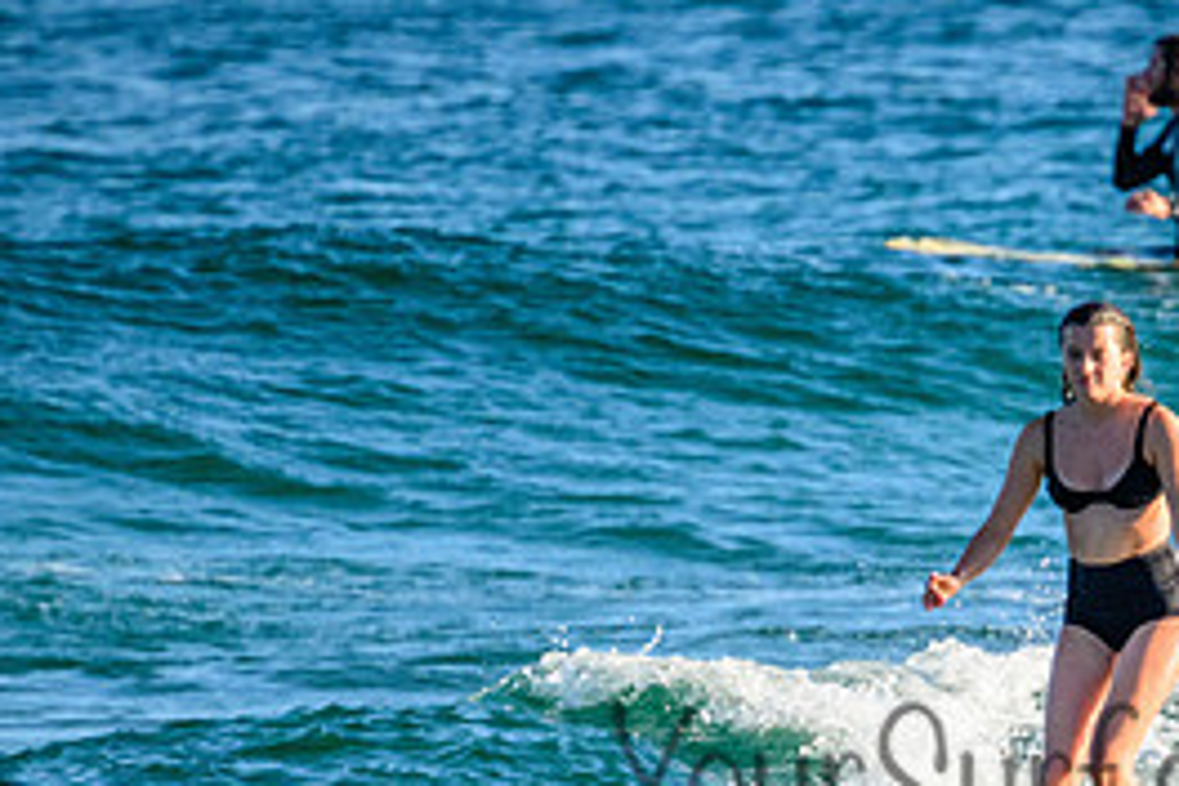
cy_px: 735
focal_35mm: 1757
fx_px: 57537
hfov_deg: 1.2
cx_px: 1072
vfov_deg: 0.8
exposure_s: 1/2000
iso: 2500
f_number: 11
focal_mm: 800
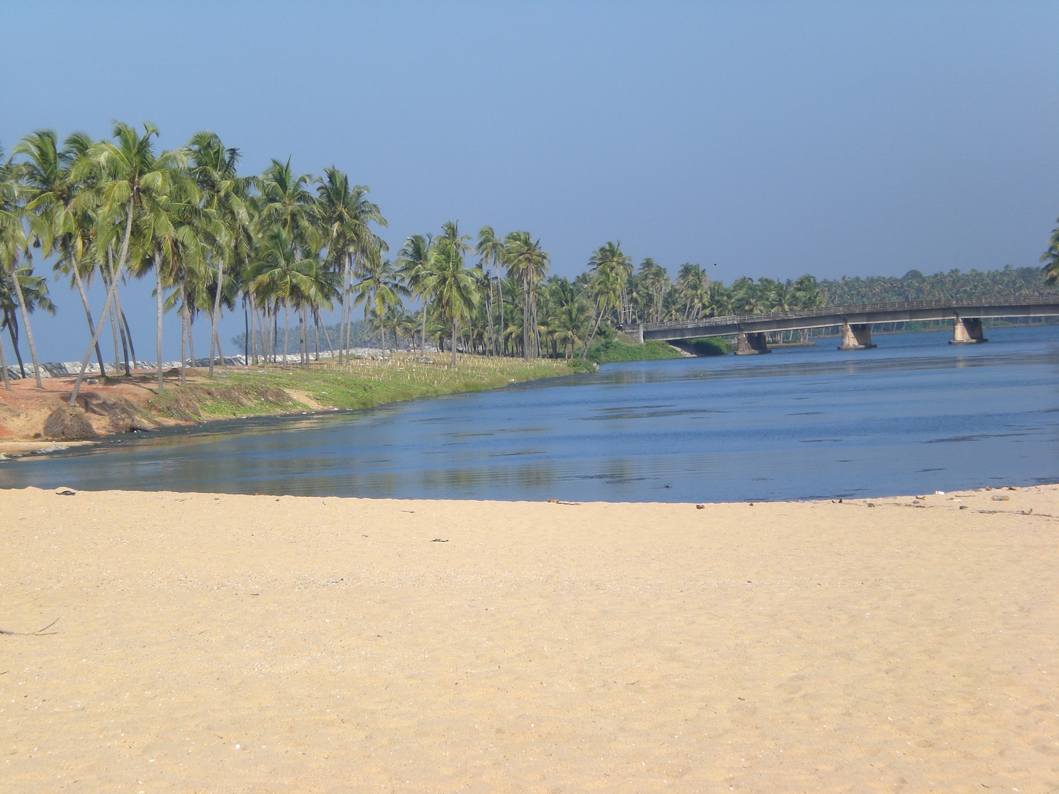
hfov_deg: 19.6
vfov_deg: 14.8
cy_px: 397
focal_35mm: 100
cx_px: 530
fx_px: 3059
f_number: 5.4
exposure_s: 1/320
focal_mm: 16.51
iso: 50
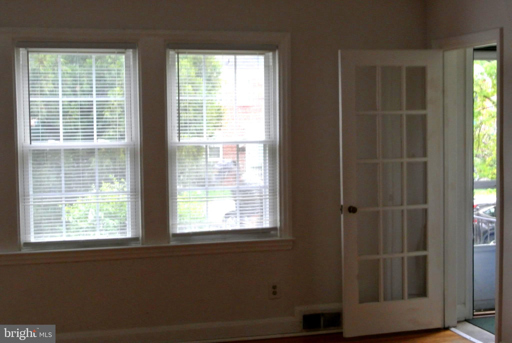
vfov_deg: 24.2
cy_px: 172
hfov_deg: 35.6
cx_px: 256
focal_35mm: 56
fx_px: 797
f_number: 5
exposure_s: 1/30
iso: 800
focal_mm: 21.1
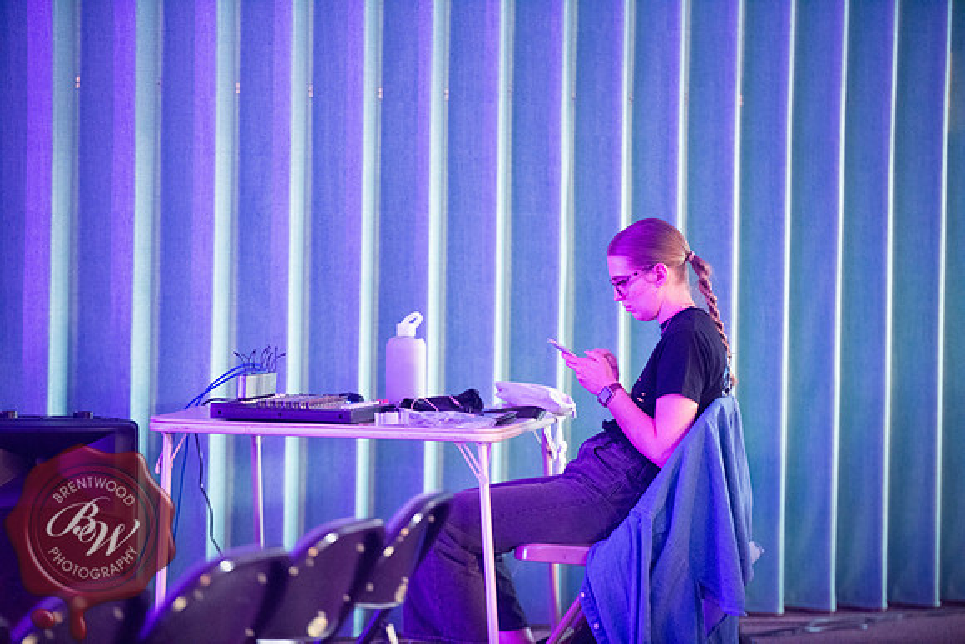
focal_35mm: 150
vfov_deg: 9.2
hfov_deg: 13.7
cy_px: 322
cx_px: 482
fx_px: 4022
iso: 4000
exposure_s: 1/13
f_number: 2.8
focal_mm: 150
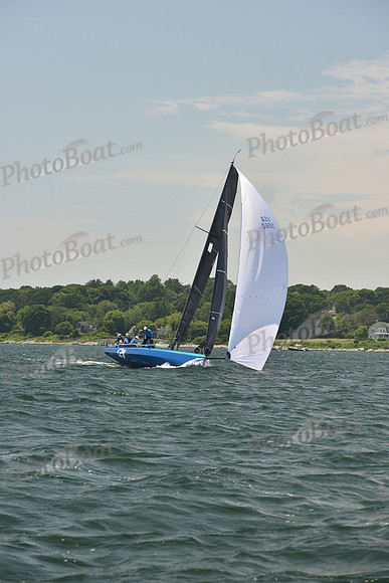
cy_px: 292
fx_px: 1458
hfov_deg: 15.2
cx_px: 194
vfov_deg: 22.6
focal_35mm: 90
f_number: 5.6
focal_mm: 90
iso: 250
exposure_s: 1/640
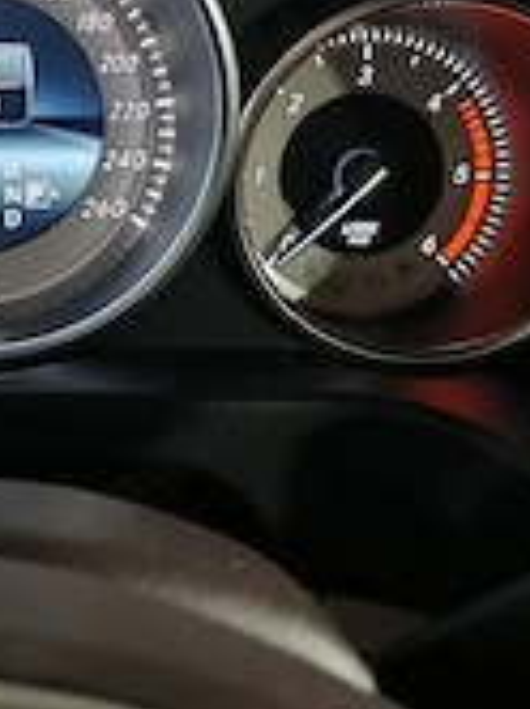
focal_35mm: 58
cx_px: -4
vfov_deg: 32.3
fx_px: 1187
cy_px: 128
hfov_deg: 24.0
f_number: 1.65
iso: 3514
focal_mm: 6.14
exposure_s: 1/14.3
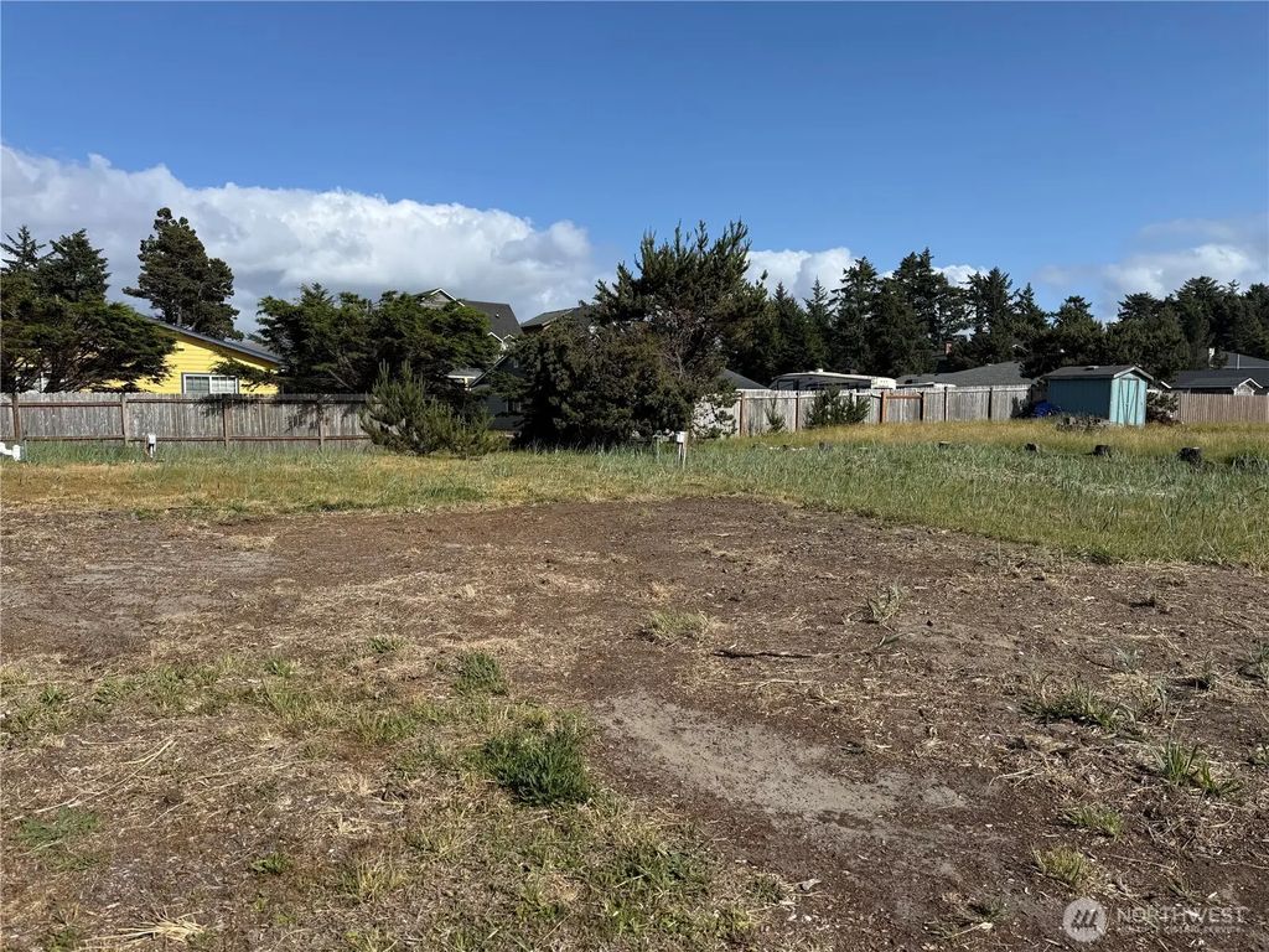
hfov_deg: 71.6
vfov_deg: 56.8
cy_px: 476
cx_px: 634
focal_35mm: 24
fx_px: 880
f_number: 1.78
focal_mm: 6.76
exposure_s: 1/6173
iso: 80
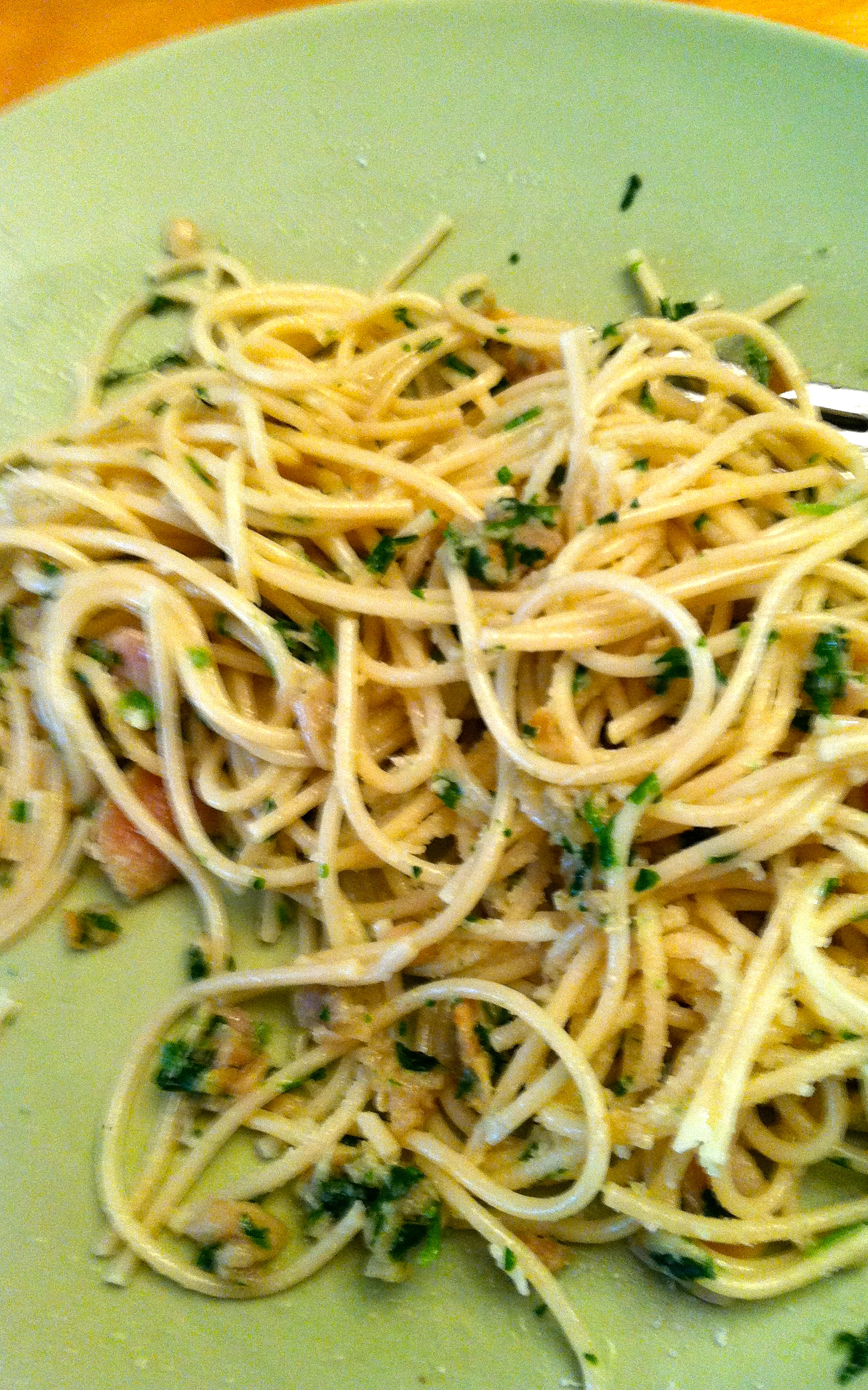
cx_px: 501
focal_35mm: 38
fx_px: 1439
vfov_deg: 51.5
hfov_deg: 33.5
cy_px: 694
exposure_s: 1/15
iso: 250
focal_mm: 3.85
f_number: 2.8
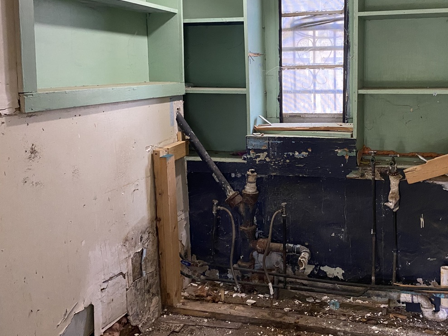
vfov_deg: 37.6
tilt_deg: -7.8
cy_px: 134
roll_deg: +1.5
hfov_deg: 48.5
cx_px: 283
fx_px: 492
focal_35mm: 38
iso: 500
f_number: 1.8
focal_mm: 4.25
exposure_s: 1/60
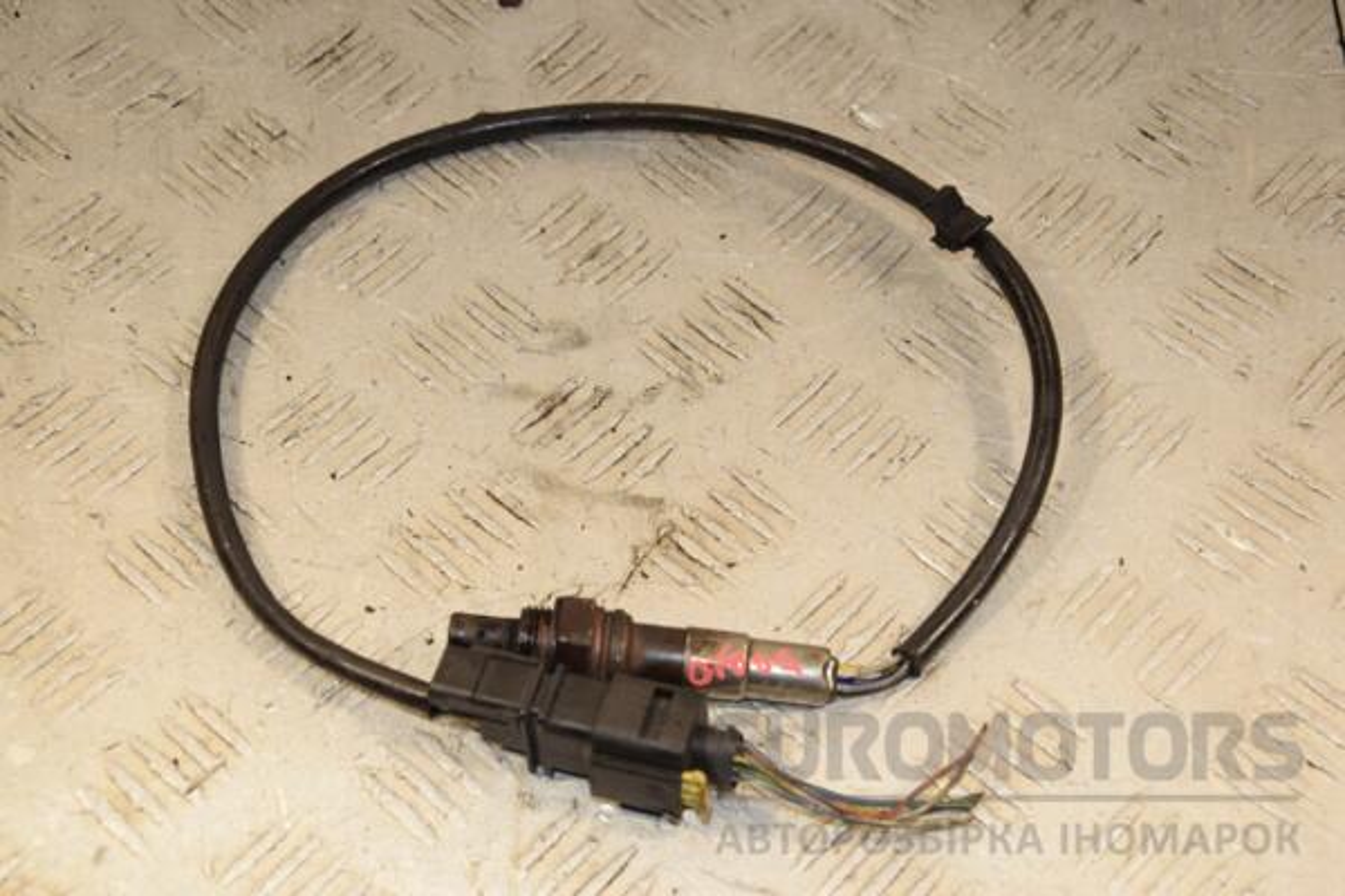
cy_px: 448
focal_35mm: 75
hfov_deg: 27.0
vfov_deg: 18.2
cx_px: 672
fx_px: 2802
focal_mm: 50
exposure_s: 1/200
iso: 800
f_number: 7.1
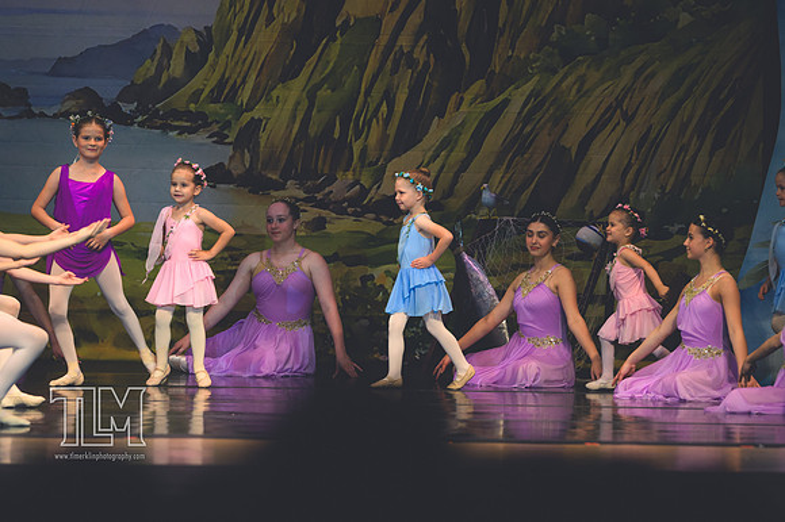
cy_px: 261
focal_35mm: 300
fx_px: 6538
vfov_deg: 4.6
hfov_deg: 6.9
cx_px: 392
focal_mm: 200
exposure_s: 1/500
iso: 1000
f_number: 2.8
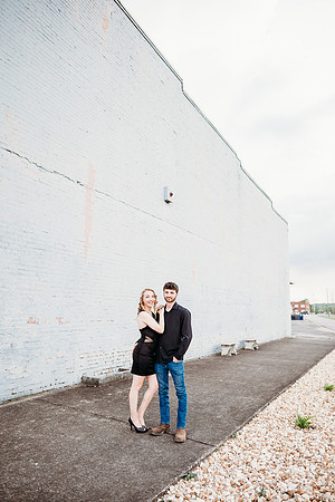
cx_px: 168
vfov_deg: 73.7
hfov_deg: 53.1
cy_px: 251
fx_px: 335
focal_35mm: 24
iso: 250
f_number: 2.8
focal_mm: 24
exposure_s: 1/640
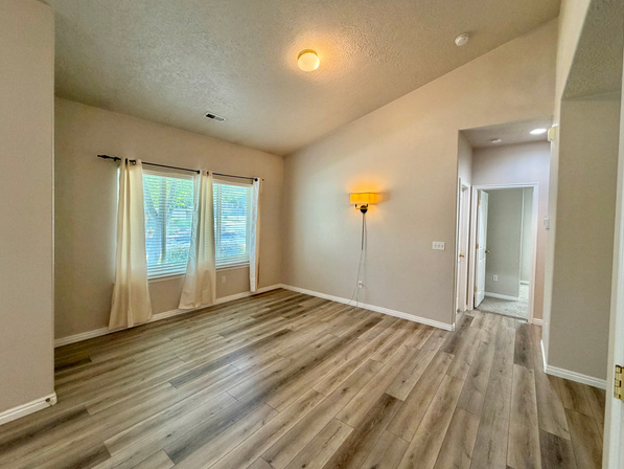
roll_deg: -1.9
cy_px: 222
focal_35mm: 15
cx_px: 328
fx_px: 270
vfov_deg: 81.7
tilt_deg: -1.5
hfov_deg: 98.1
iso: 160
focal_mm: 2.22
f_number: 2.2
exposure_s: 1/60
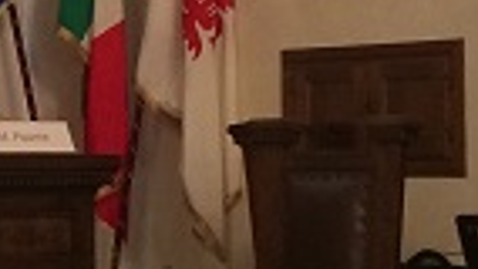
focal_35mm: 178
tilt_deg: +3.2
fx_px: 2257
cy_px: 91
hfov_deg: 11.6
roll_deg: +1.1
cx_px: -229
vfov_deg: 6.8
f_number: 2.2
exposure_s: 1/33
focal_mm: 4.15
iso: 200
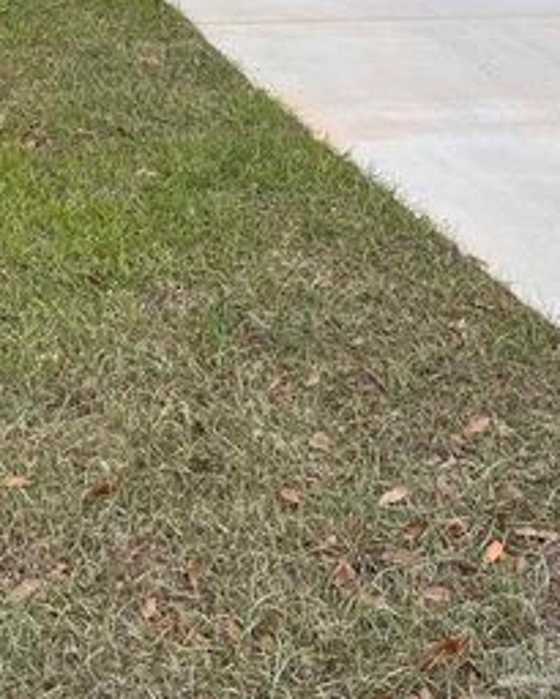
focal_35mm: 66
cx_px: -19
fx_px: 1367
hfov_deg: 22.2
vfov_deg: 25.2
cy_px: -187
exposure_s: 1/2358
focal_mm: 5.1
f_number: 1.6
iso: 50
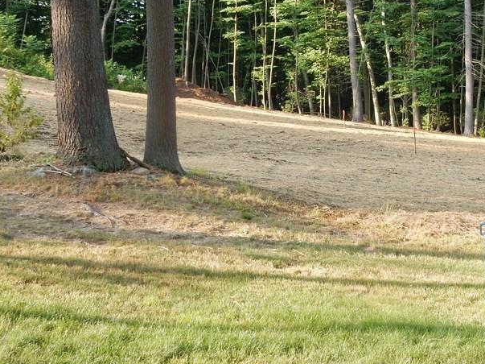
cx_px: 384
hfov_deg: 26.2
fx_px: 1023
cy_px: 87
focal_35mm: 73
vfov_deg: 20.0
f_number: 4.2
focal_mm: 7.6
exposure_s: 1/100
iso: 125
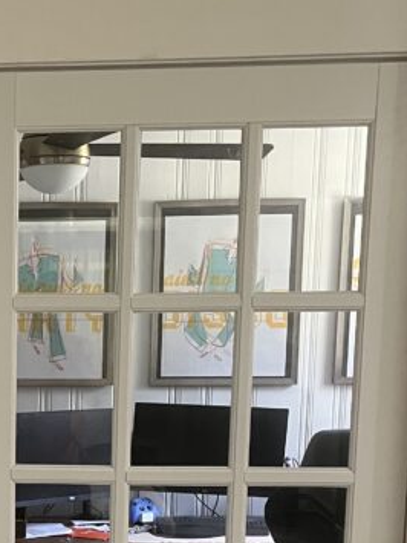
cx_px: -57
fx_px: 1176
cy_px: 509
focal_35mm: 75
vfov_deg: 25.1
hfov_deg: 18.8
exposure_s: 1/60
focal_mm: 5.1
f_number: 1.6
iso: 320
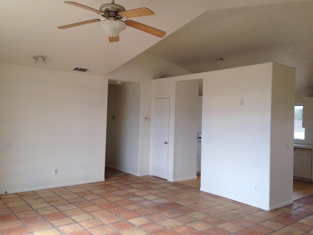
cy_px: 118
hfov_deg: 55.4
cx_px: 156
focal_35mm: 33
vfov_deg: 42.9
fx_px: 298
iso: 50
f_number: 2.4
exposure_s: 1/160
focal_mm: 4.12
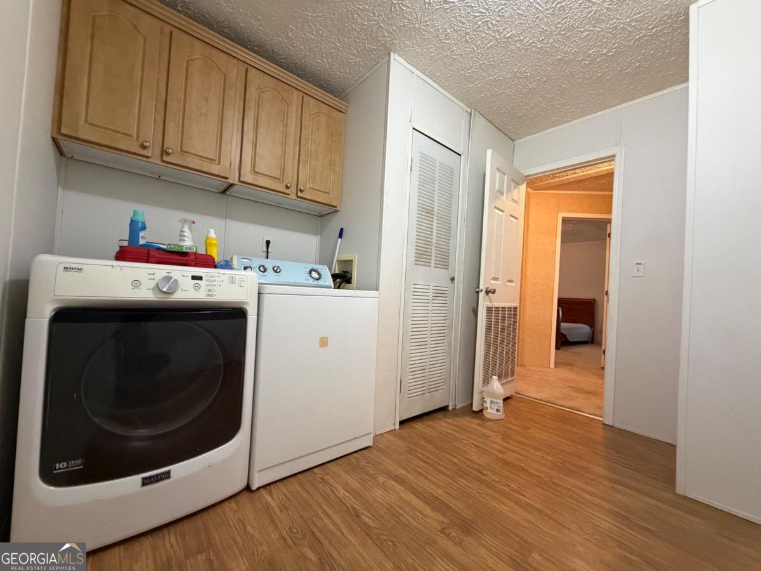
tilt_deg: +1.3
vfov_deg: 85.7
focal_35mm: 14
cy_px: 286
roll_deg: -2.5
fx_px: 308
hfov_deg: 102.1
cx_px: 380
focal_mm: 2.22
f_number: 2.2
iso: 500
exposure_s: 1/60
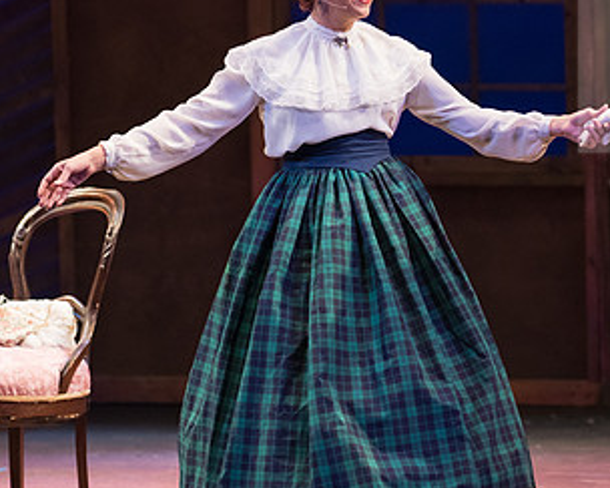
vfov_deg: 2.9
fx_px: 9692
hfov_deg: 3.6
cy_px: 228
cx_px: 518
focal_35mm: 537
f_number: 4
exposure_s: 1/400
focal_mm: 300
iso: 3200
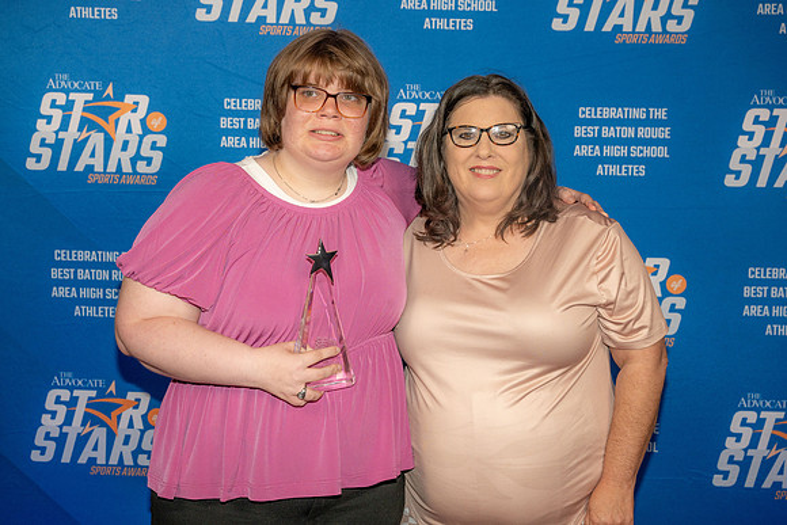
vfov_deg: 24.6
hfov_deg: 36.2
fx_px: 1203
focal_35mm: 55
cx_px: 394
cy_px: 262
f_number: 6.3
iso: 320
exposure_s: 1/100
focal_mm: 55
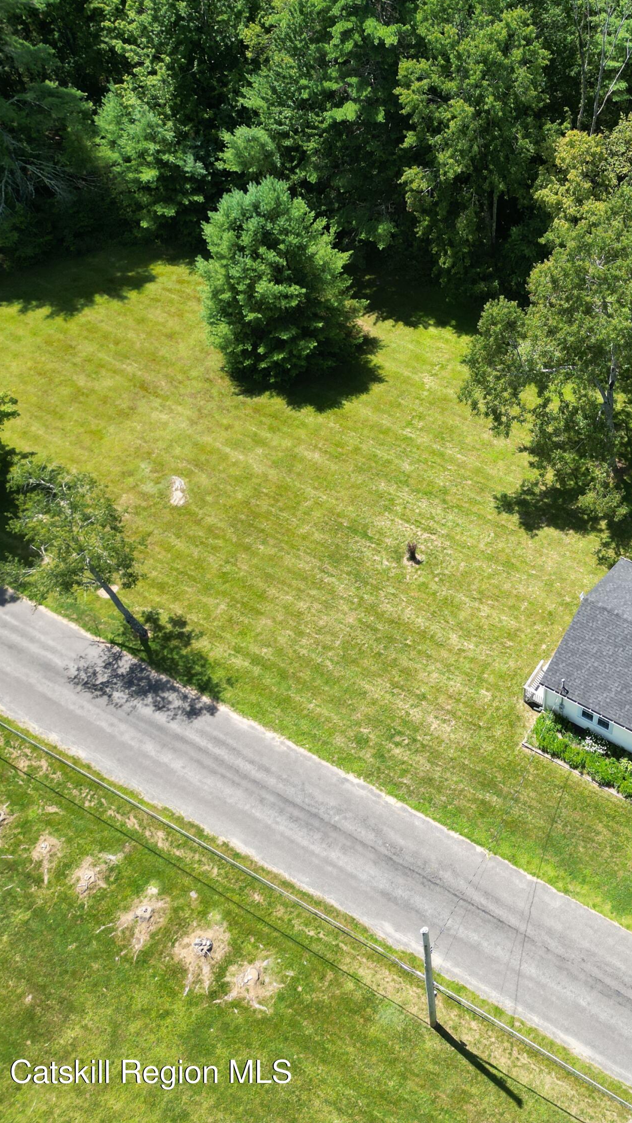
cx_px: 549
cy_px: 560
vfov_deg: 56.6
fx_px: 1042
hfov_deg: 32.3
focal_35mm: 35
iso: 100
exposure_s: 1/1250
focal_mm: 6.72
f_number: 1.7
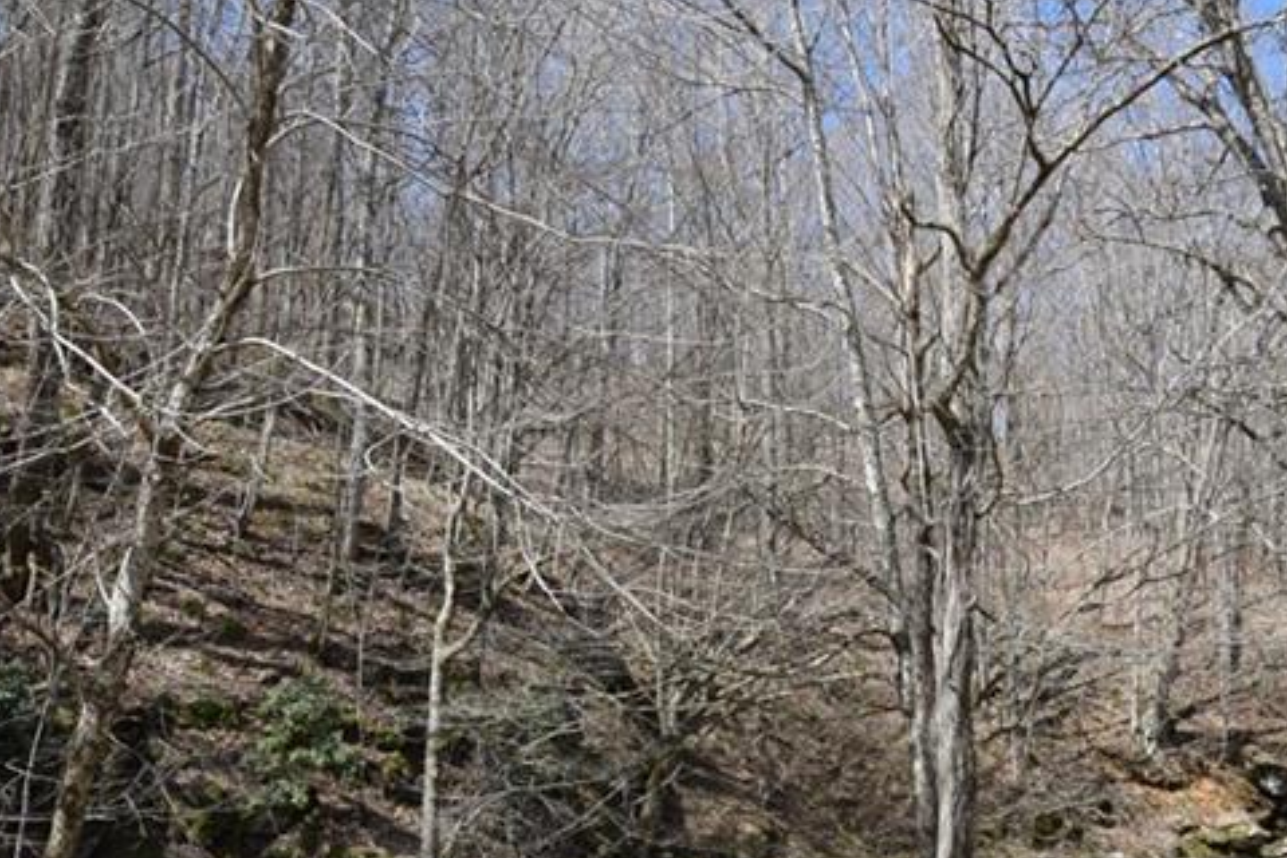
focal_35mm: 32
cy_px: 560
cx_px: 823
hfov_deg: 57.8
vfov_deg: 40.7
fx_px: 1144
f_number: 8
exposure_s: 1/250
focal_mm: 10
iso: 220
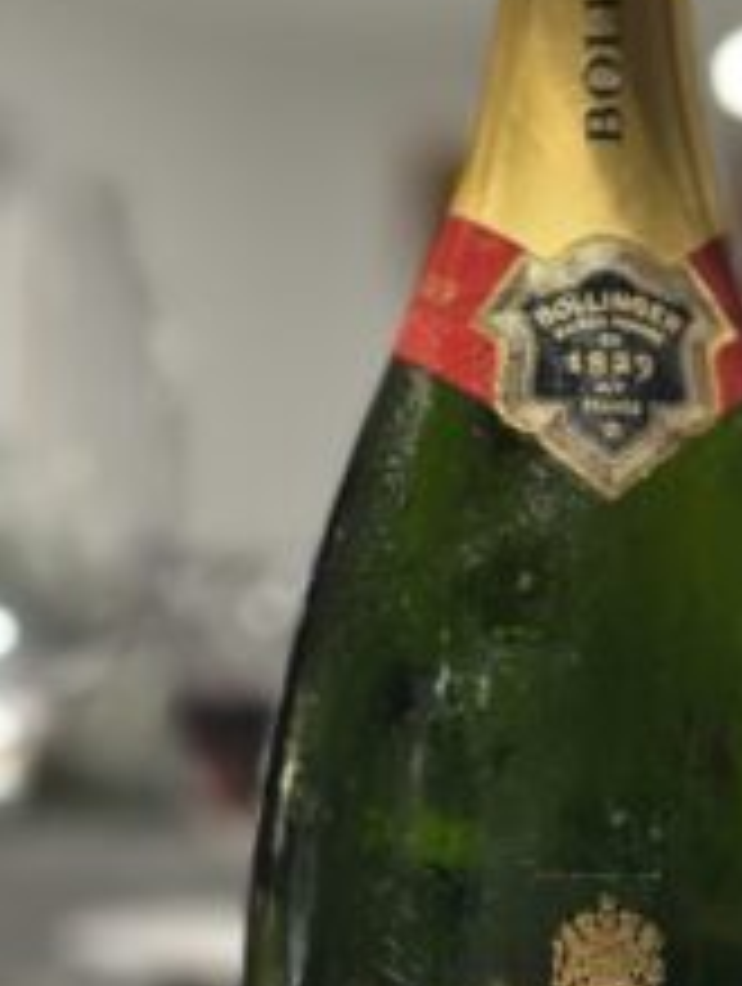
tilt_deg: +0.8
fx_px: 2992
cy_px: 653
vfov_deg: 18.6
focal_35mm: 105
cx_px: 805
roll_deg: -1.4
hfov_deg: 13.9
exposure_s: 1/60
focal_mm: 6.86
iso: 320
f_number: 1.78
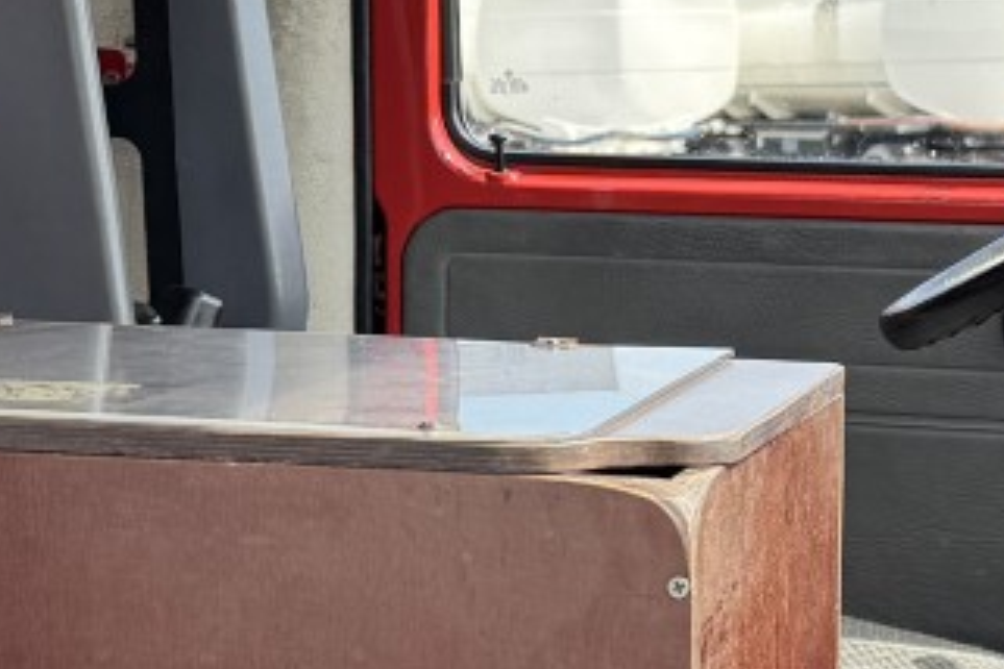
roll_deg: +1.1
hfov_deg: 18.2
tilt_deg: -2.0
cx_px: 400
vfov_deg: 12.2
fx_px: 3123
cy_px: 119
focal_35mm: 112
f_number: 1.78
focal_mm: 6.76
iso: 80
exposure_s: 1/685
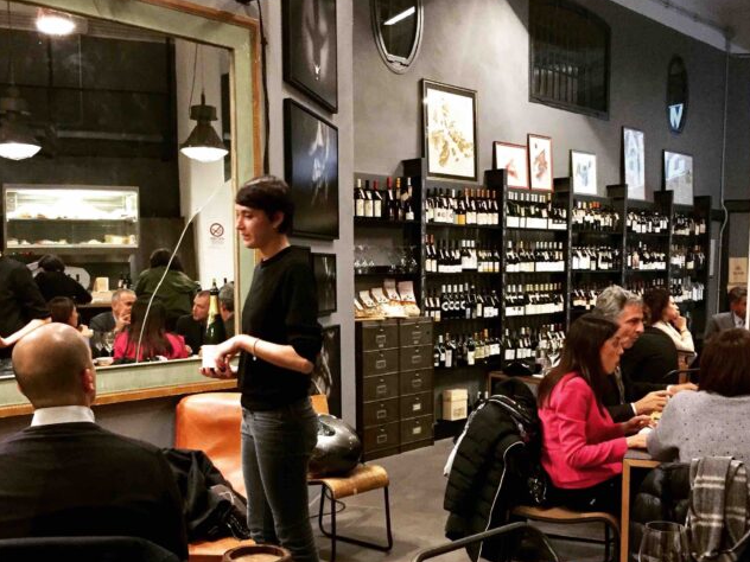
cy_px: 365
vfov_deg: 36.5
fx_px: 845
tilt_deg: -6.4
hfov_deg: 47.8
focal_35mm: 39
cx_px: 331
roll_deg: +1.4
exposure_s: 1/17
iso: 250
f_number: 2.2
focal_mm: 4.15
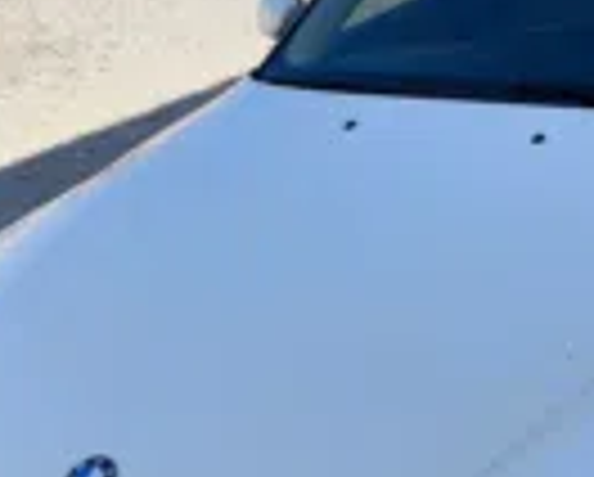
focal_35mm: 68
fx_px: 1197
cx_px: 608
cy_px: 234
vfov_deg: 22.5
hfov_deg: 26.3
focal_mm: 6.14
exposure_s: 1/1340
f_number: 1.65
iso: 50
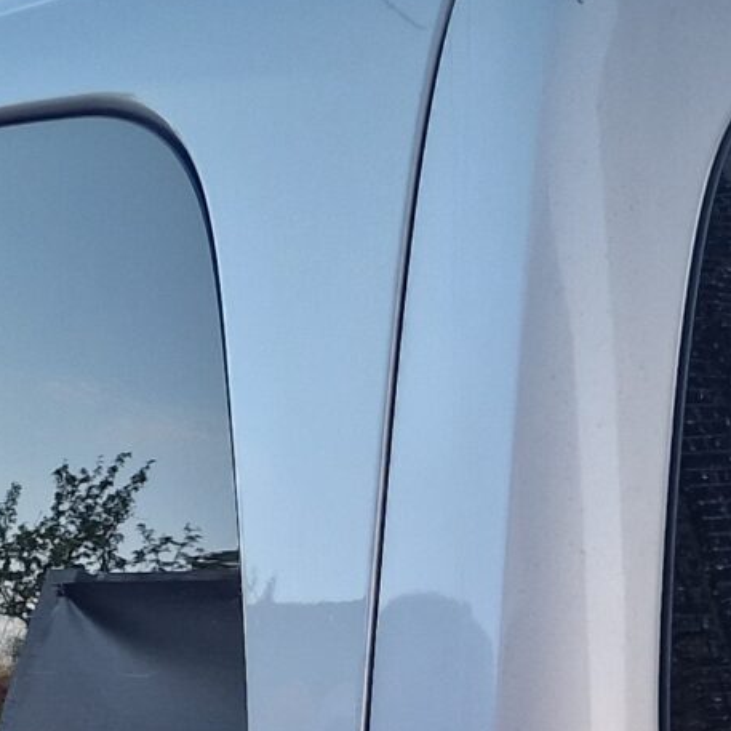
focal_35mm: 114
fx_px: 2724
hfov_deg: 15.1
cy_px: 1337
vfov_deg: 13.6
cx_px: 632
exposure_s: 1/180
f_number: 1.8
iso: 125
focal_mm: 6.4
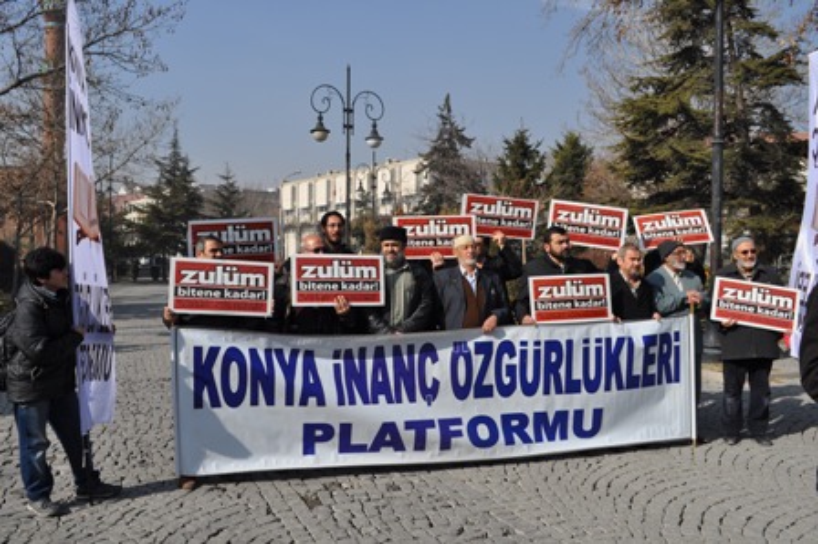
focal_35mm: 33
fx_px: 749
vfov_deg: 39.9
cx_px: 409
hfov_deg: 57.3
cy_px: 272
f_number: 10
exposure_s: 1/400
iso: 200
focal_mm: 22
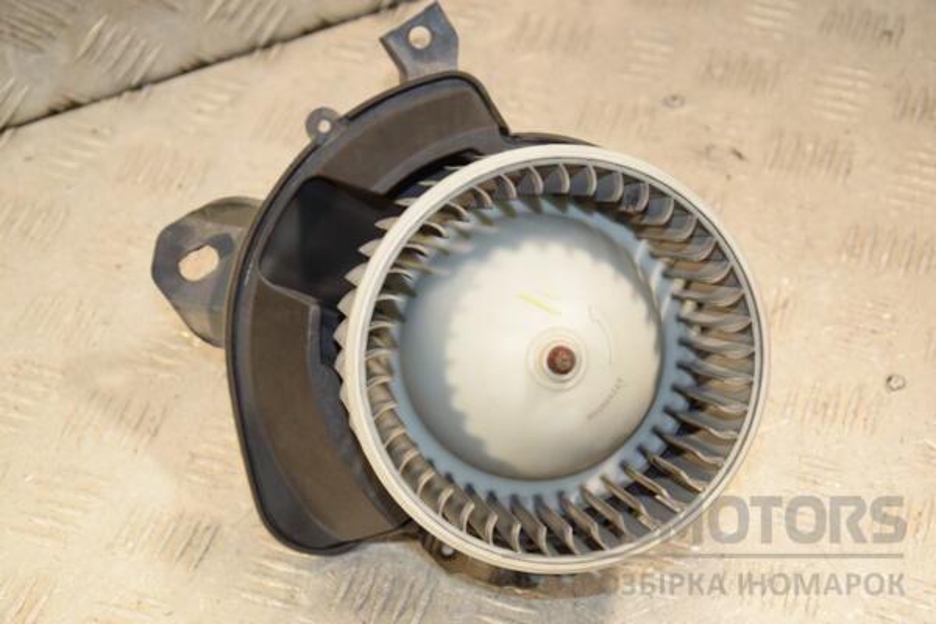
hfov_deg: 23.4
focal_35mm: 87
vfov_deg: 15.7
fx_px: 2262
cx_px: 468
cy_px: 312
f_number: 6.3
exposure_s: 1/200
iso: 800
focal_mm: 58
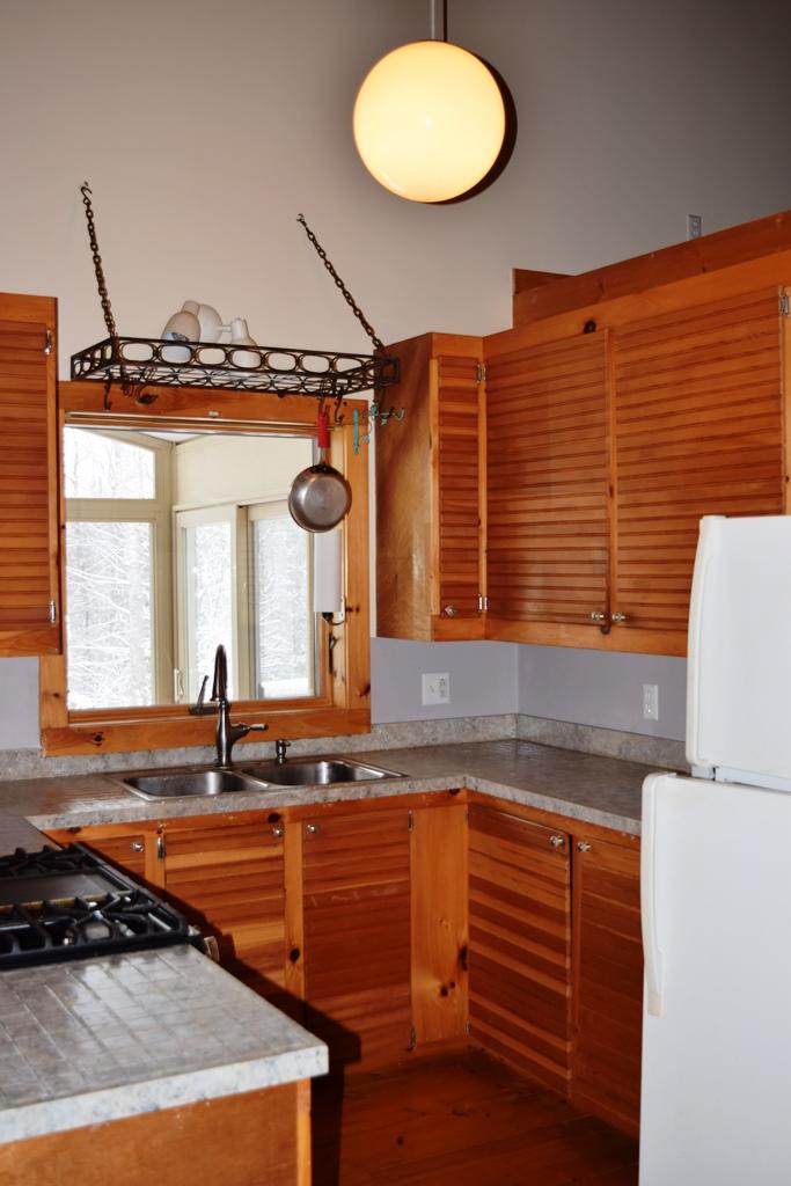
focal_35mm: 39
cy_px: 593
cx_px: 396
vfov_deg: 49.5
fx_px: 1285
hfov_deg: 34.2
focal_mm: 26
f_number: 4
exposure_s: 1/60
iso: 100
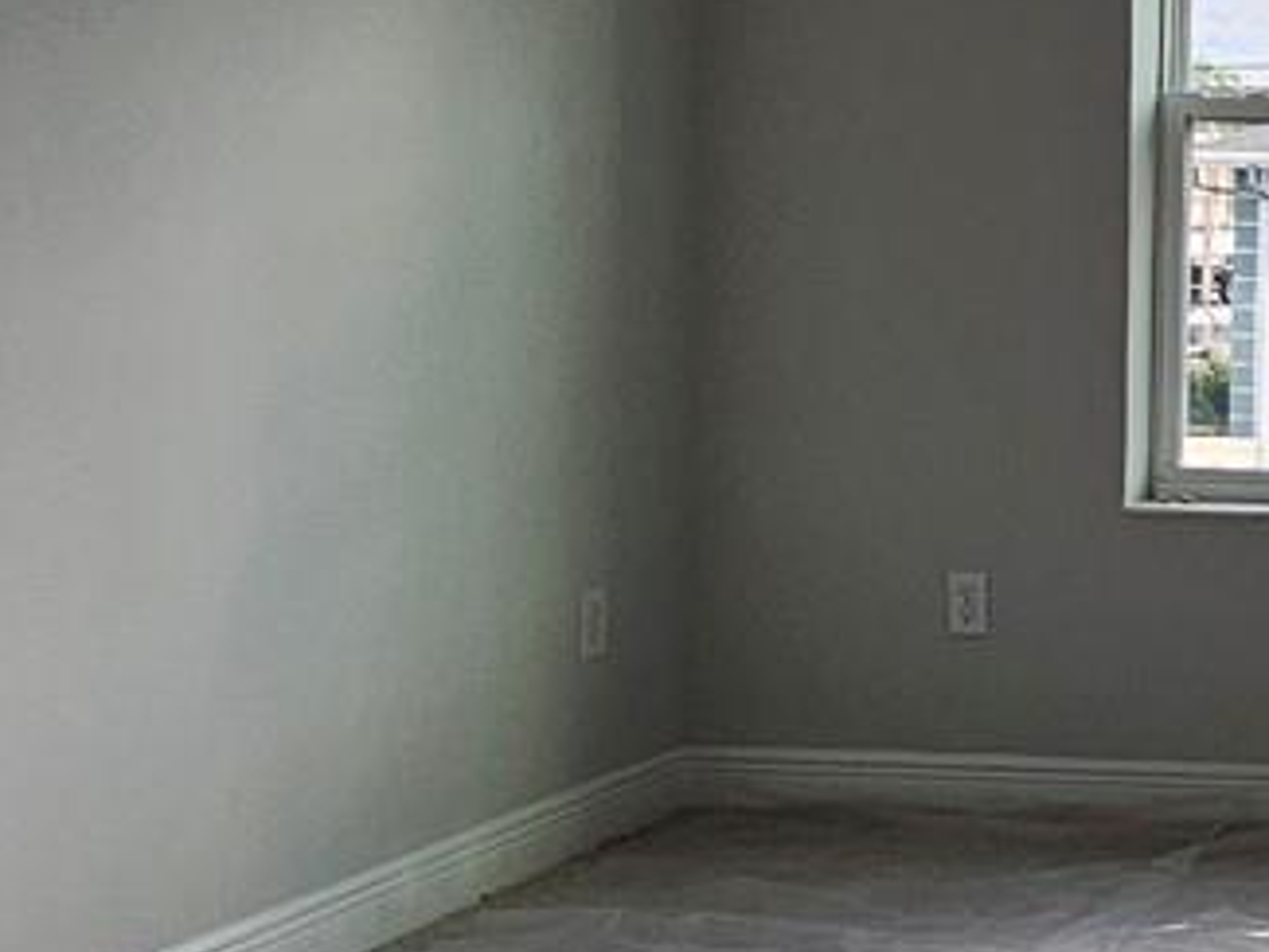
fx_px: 2347
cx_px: 2026
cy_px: 195
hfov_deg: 22.9
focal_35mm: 64
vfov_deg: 22.6
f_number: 2.2
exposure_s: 1/120
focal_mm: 2.2
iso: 64
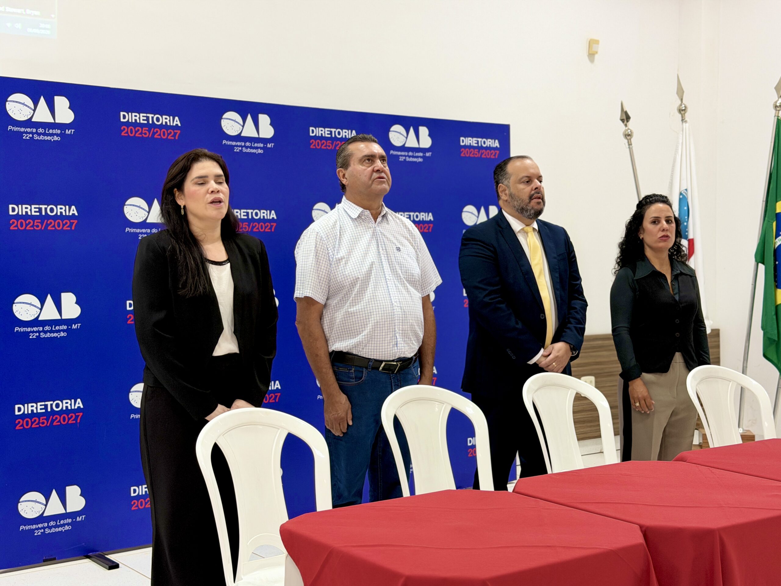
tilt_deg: -3.1
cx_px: 390
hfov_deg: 39.7
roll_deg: +0.7
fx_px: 1083
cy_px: 293
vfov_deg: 30.3
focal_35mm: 48
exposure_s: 1/40
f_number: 1.78
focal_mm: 6.76
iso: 200
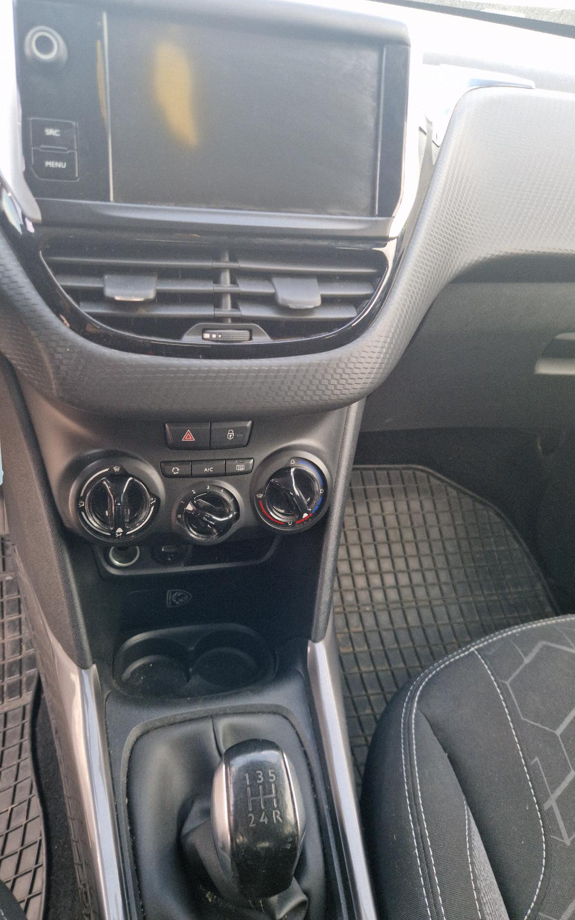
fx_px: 627
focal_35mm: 25
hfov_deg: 49.2
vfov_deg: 72.5
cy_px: 452
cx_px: 255
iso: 50
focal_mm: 5.4
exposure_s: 1/50
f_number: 1.8
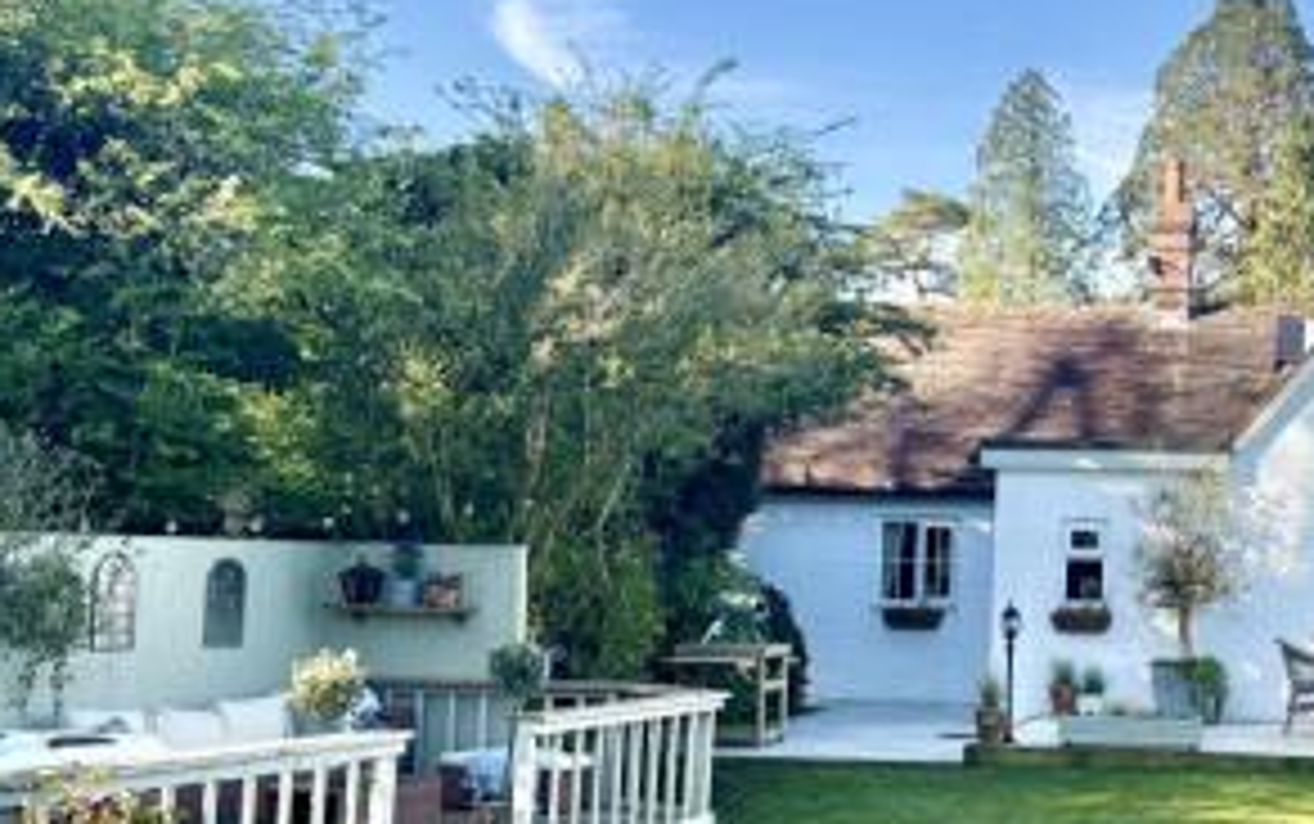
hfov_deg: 35.0
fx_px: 1971
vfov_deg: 23.6
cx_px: 1159
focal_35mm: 55
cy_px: 439
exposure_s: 1/1848
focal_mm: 5.96
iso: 50
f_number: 1.6
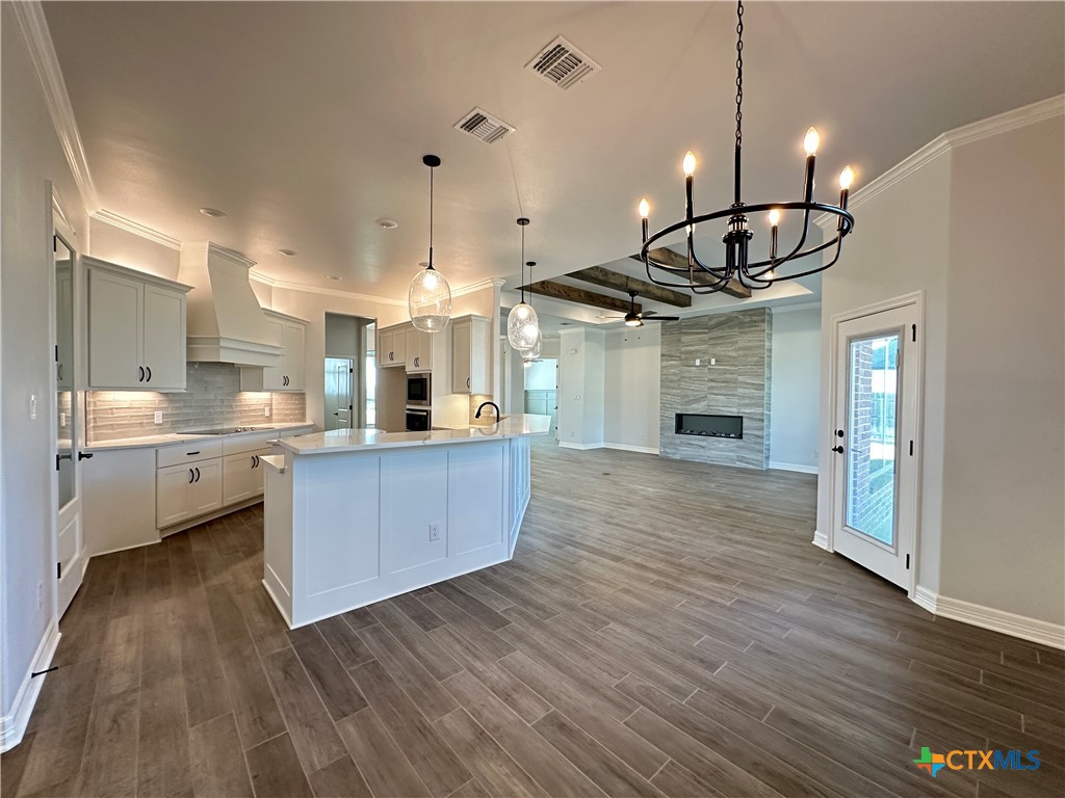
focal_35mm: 14
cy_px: 399
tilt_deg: -0.1
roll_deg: -0.8
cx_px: 532
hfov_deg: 102.1
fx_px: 431
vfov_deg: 85.7
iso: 250
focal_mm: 2.22
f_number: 2.2
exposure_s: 1/60
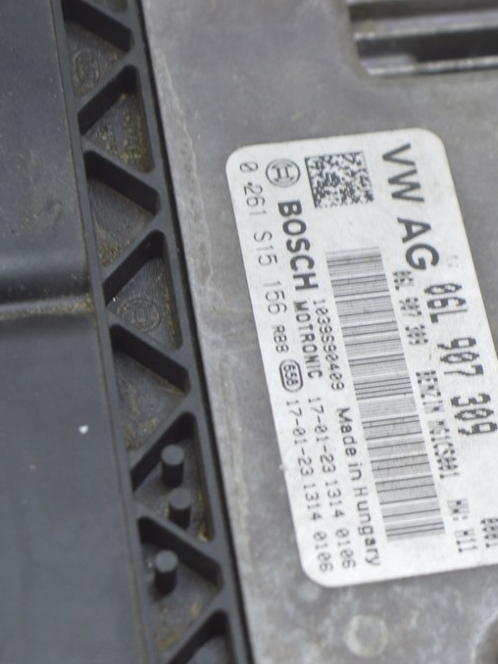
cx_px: 394
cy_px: 332
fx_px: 2298
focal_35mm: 120
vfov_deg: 16.5
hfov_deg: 12.3
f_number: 5.6
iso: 400
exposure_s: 1/20
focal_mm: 55
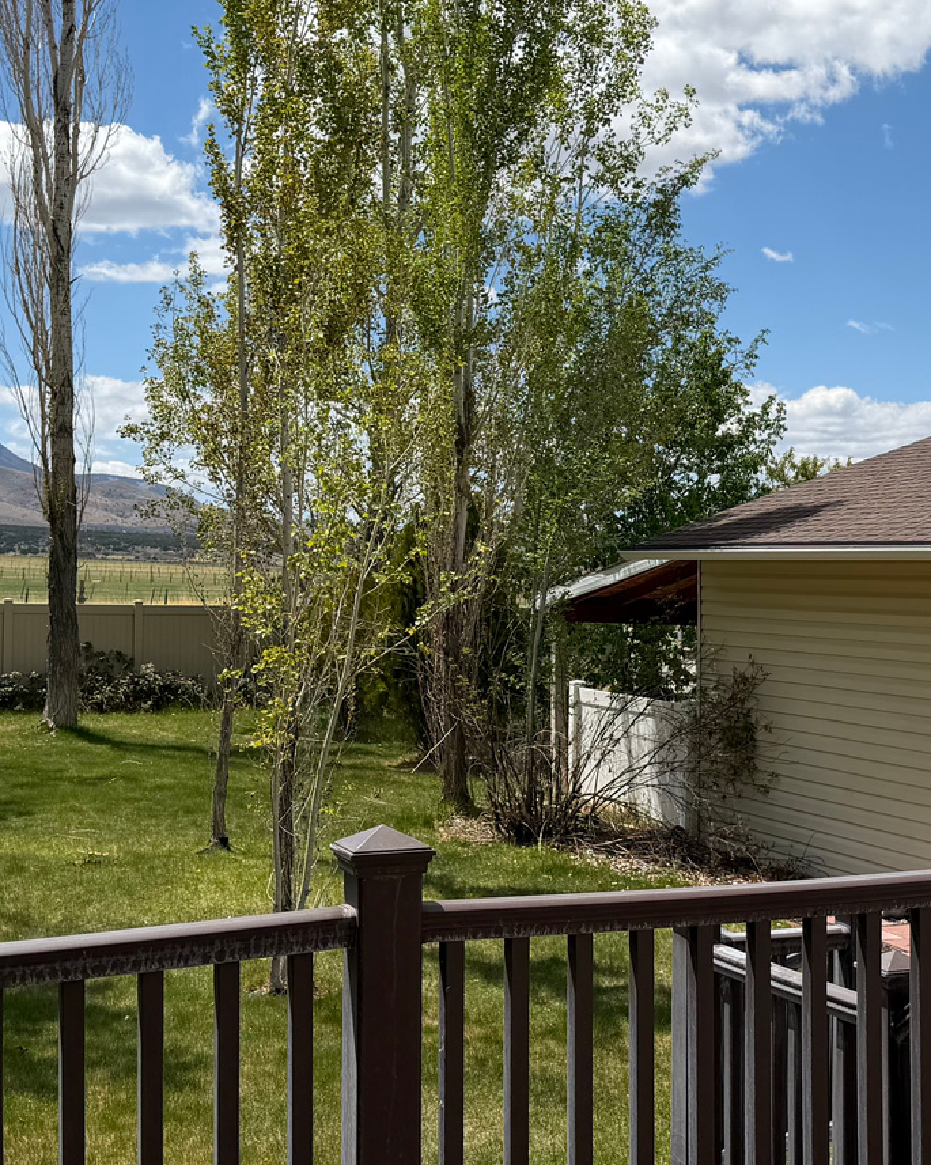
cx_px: 639
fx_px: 1930
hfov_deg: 26.9
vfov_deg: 33.6
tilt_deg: +1.0
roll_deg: +0.8
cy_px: 560
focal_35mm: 56
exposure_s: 1/6173
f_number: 1.78
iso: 80
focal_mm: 6.76
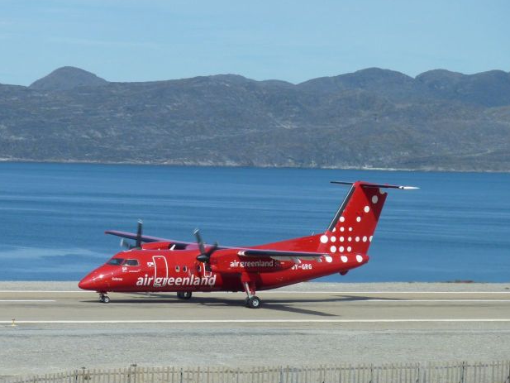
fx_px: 3743
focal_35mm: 254
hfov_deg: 7.8
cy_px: 180
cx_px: 210
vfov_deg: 5.9
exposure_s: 1/640
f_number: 5.6
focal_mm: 32.1
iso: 80
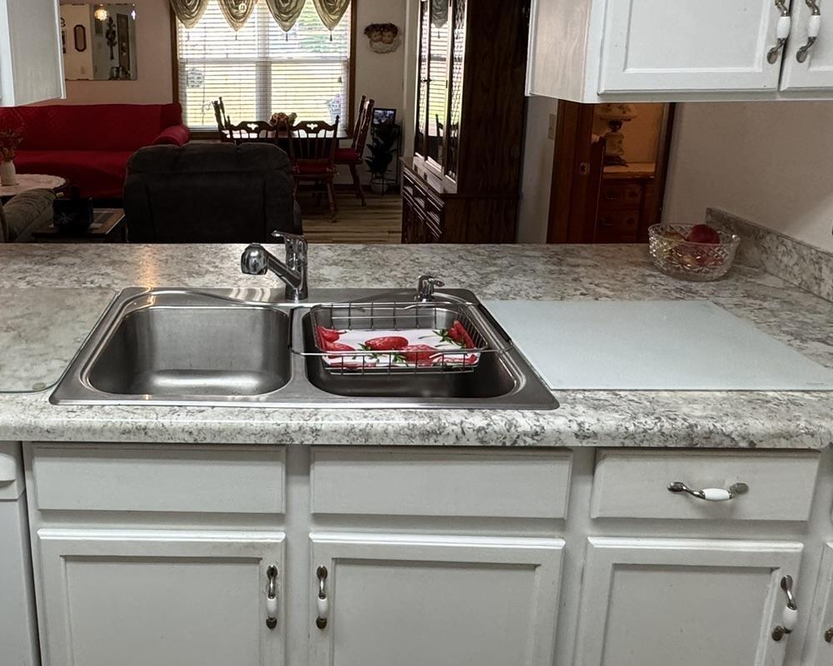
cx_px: 260
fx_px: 690
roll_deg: -0.1
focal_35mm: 28
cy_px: 201
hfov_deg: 60.3
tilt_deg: -13.3
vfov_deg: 50.2
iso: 200
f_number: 2.2
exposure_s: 1/120
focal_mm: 2.22
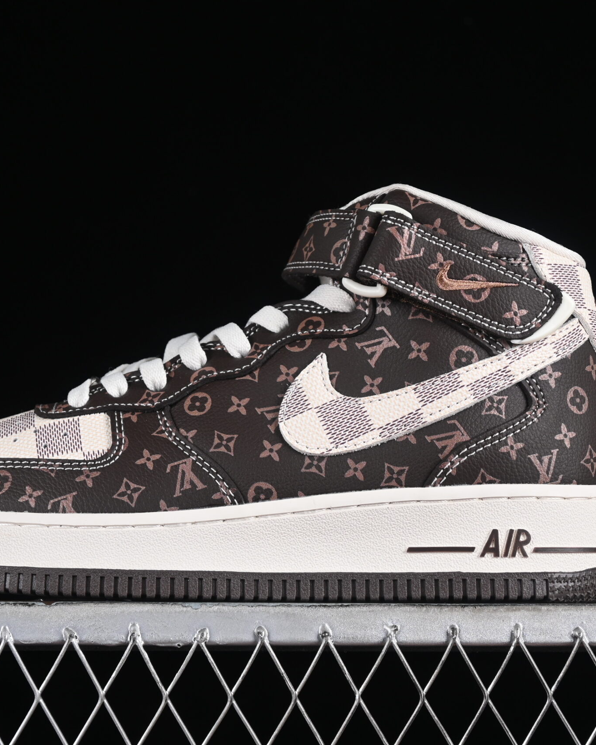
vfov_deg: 18.1
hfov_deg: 14.5
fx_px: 2337
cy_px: 372
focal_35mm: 106
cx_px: 241
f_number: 6.3
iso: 160
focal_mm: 50
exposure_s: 1/60
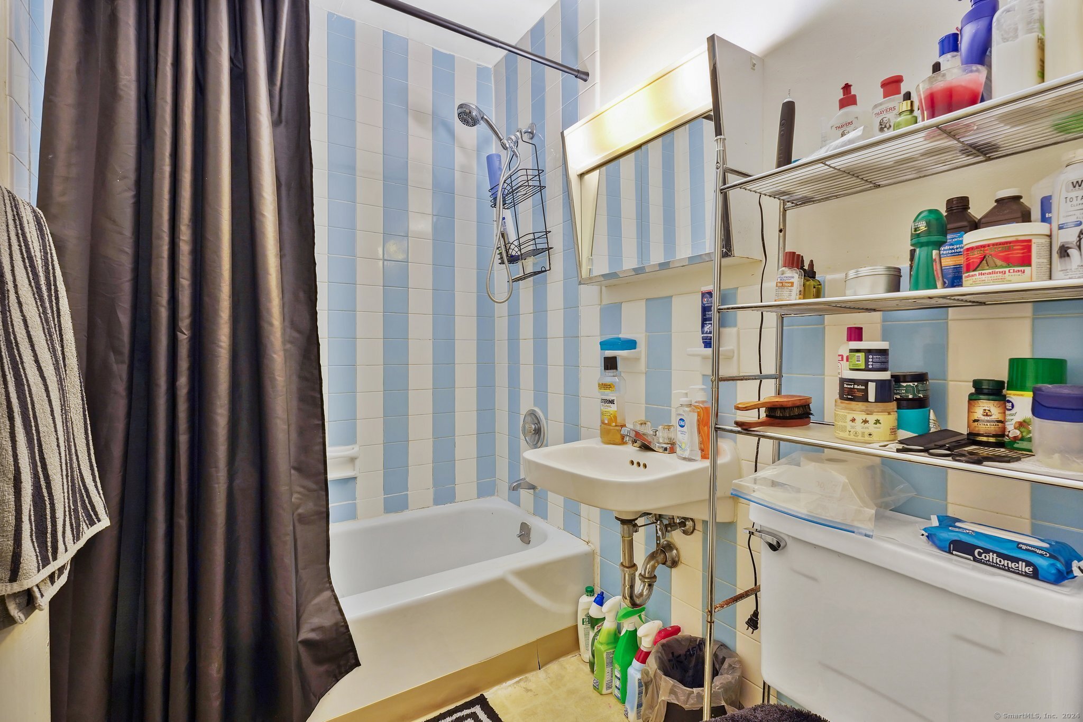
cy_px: 361
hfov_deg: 96.7
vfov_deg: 73.7
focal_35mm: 16
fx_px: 481
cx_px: 542
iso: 1600
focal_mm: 16
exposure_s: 1/4
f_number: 9
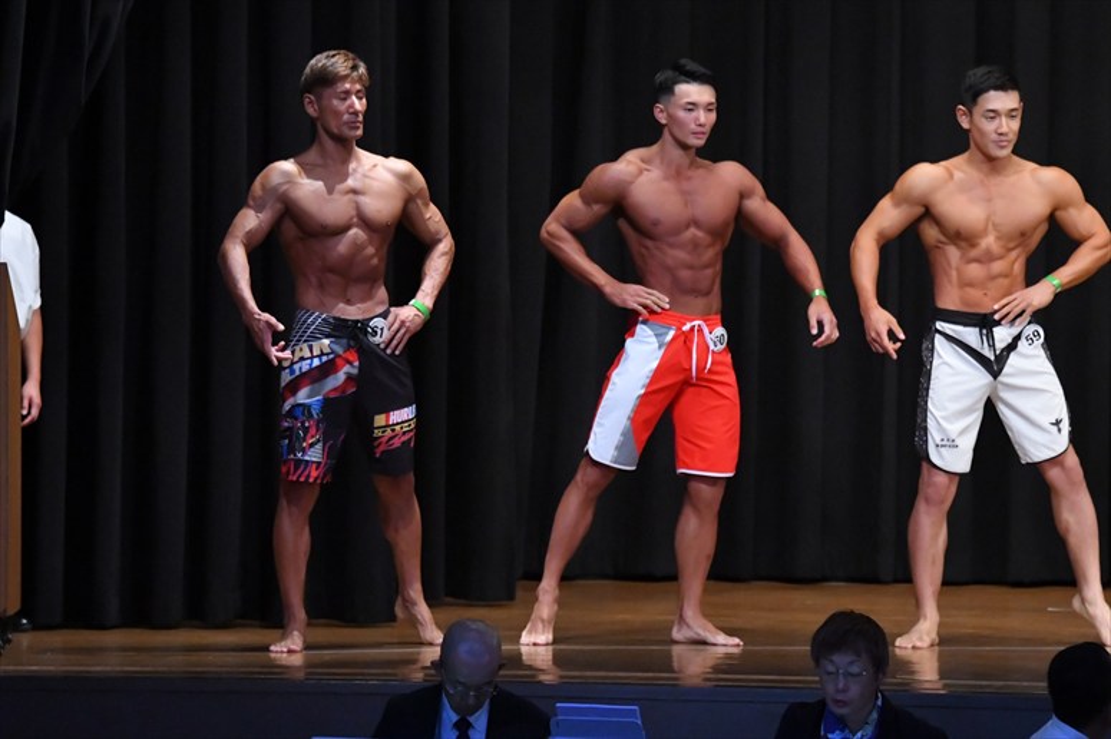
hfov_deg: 10.2
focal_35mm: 202
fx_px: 6231
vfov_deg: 6.8
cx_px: 556
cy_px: 370
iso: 8000
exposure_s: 1/400
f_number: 5.6
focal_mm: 135
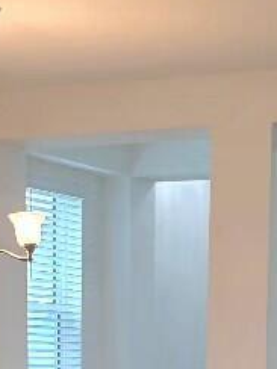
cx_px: 61
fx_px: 1611
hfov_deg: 9.8
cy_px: 758
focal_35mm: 151
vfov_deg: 11.6
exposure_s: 1/120
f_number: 1.4
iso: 80
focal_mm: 6.5
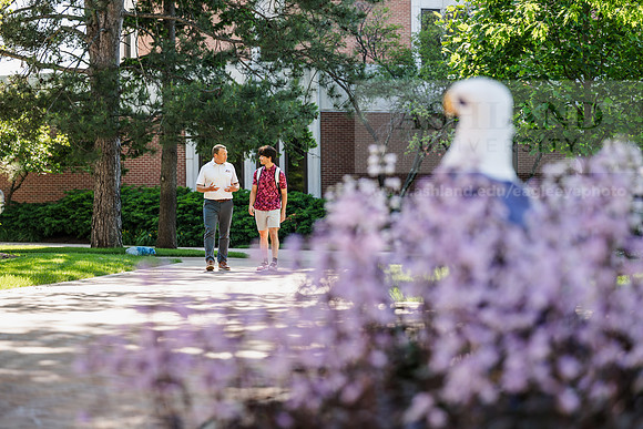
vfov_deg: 14.0
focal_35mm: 98
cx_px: 322
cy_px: 214
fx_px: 1751
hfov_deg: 20.8
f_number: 3.2
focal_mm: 98
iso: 125
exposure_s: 1/250
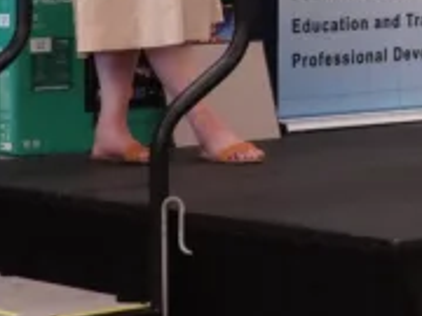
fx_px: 1987
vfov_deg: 8.9
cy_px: -171
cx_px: 435
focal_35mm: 163
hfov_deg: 12.0
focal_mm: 7.9
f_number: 3.2
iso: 400
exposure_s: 1/20
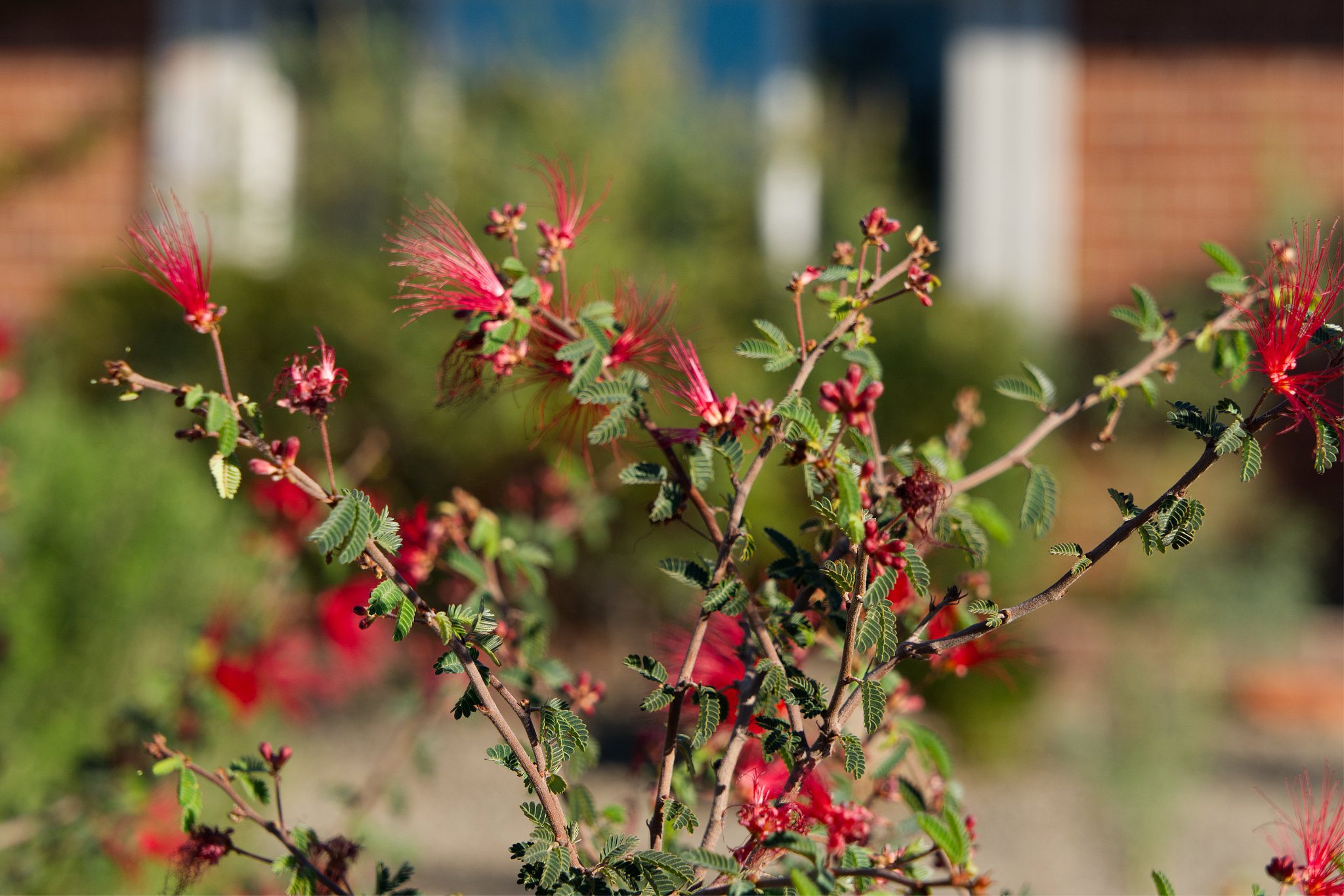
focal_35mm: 105
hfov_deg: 19.5
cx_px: 672
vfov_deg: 13.0
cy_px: 448
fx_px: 3919
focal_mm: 105
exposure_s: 1/640
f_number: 8
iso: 250
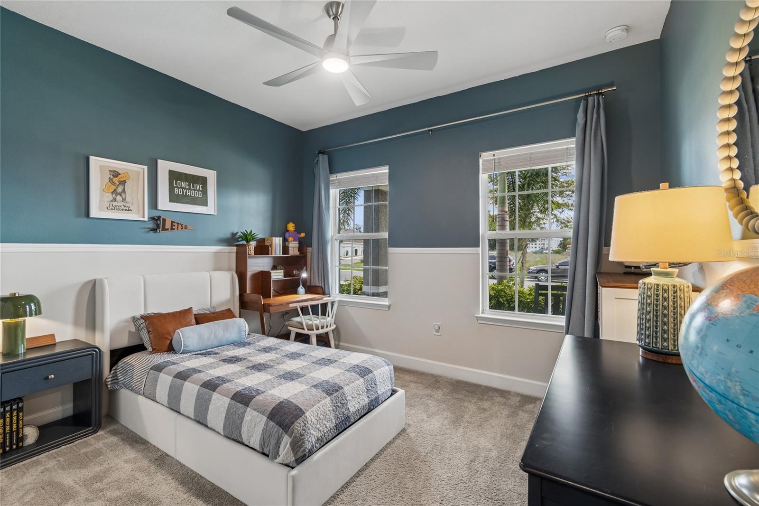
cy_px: 253
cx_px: 380
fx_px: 316
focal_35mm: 15
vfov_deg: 77.3
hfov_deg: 100.4
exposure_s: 1/3.33
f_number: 7.1
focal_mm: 10
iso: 100
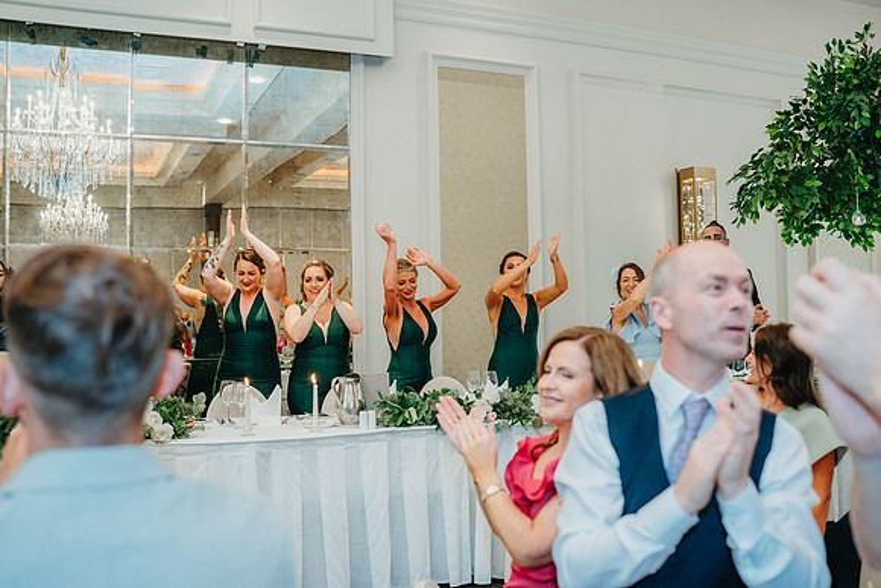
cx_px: 440
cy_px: 294
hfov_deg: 54.4
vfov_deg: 37.9
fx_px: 857
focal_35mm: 35
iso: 1600
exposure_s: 1/125
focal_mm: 35
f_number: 2.8
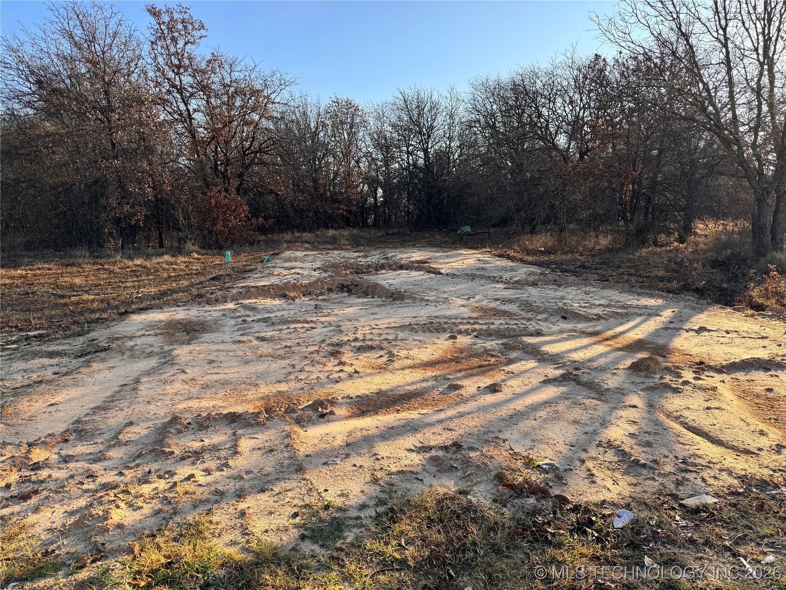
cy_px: 295
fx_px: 545
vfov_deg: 56.8
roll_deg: -0.4
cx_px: 393
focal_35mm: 24
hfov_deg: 71.6
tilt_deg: -9.0
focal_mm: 6.76
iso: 80
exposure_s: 1/1637
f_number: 1.78
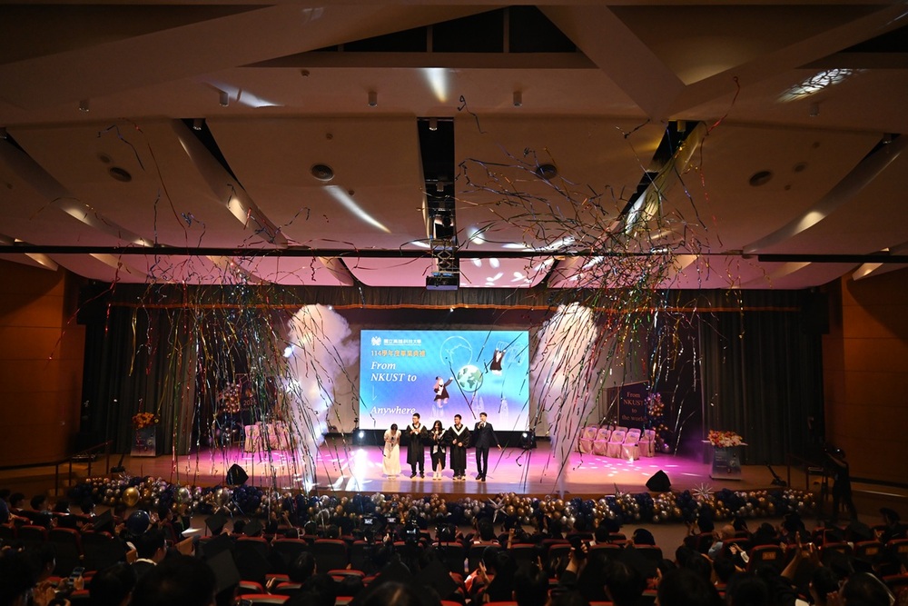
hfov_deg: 73.7
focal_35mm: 24
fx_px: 605
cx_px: 454
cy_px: 303
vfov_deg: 53.1
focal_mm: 24
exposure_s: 1/1250
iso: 2500
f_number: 2.8
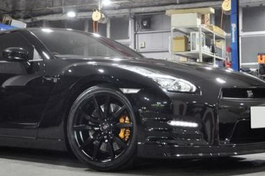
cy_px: 70
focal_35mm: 78
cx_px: 87
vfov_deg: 17.4
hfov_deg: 25.9
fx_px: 573
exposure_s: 1/125
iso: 3200
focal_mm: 34
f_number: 5.6
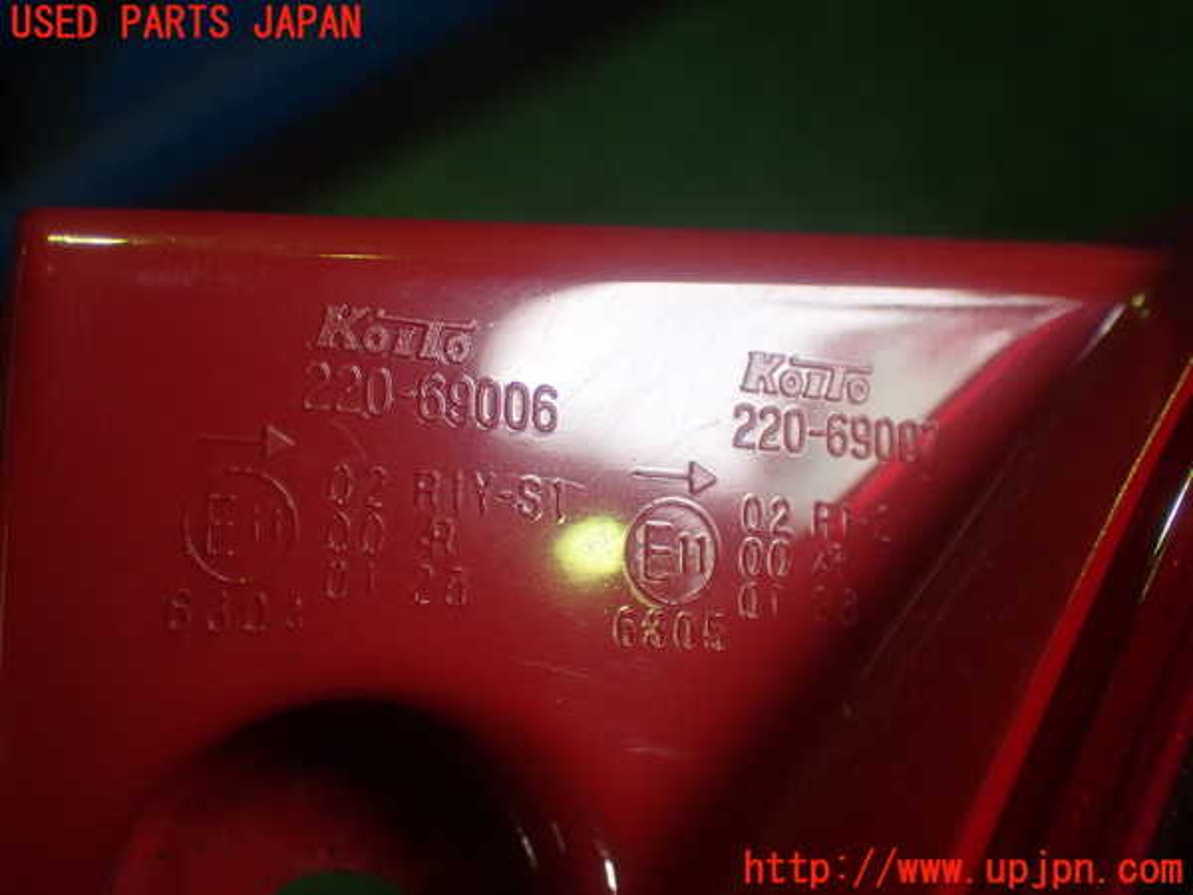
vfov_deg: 27.0
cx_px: 596
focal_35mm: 54
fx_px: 1861
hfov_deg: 35.5
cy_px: 448
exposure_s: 1/50
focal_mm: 9.65
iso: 500
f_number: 3.3
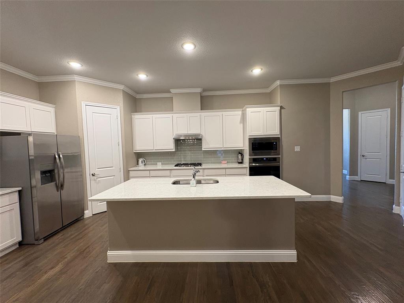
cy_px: 152
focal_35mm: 14
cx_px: 202
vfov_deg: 85.7
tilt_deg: -2.5
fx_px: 163
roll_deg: +2.2
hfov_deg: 102.1
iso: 160
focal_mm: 2.22
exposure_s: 1/60
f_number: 2.2
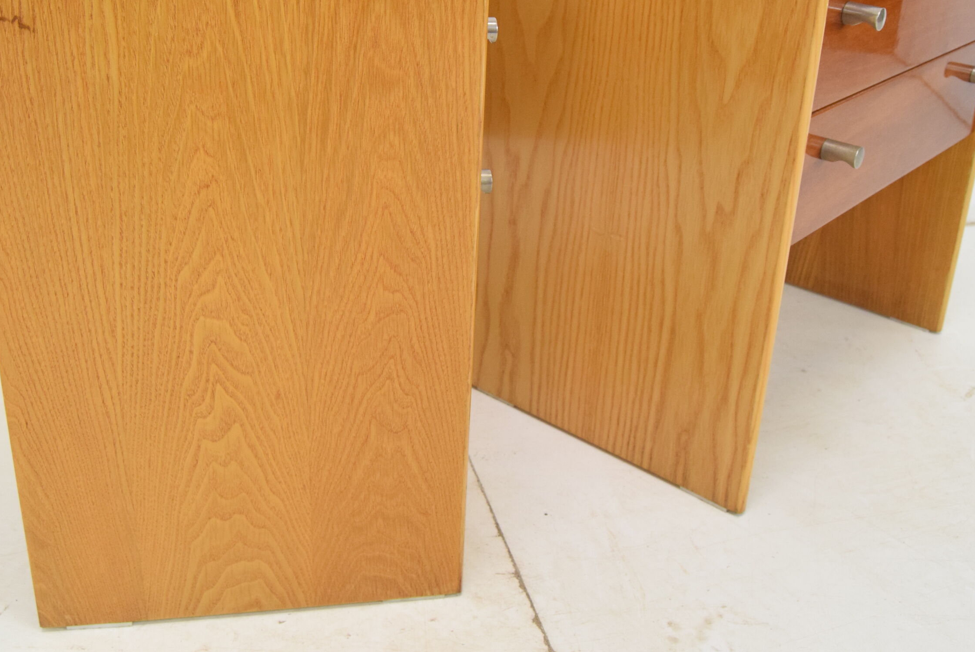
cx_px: 411
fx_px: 1084
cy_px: 221
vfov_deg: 33.2
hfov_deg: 48.2
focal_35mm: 40
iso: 1600
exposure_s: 1/200
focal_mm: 20
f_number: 7.1
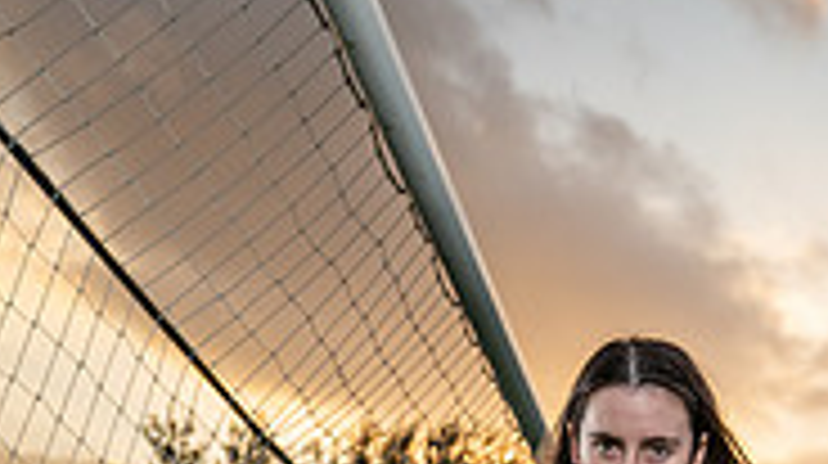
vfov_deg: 11.3
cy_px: 982
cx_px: 531
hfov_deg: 22.4
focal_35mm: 95
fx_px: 2083
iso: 160
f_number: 4
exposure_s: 1/250
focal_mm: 37
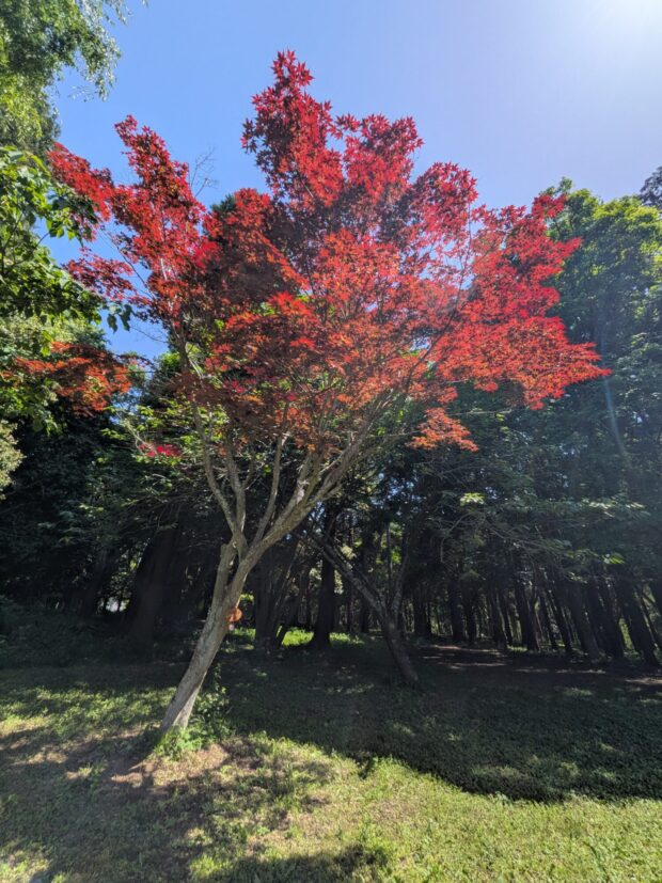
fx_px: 357
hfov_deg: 85.7
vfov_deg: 102.1
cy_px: 442
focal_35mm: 14
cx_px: 331
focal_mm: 1.83
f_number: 2.2
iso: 55
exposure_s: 1/3106
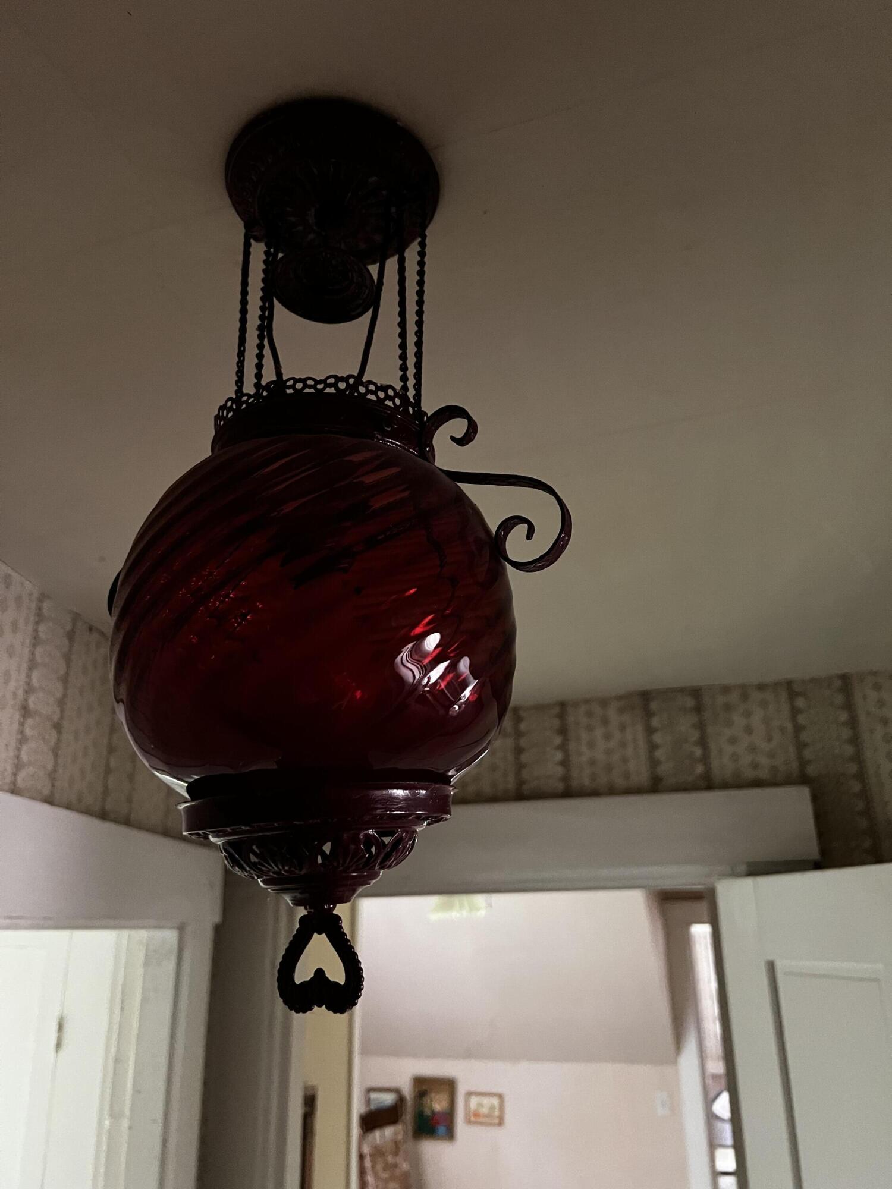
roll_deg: -0.6
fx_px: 893
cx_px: 446
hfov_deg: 53.1
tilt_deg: +21.0
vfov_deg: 67.3
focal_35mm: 26
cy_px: 594
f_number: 1.5
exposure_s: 1/30
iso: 640
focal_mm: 5.7
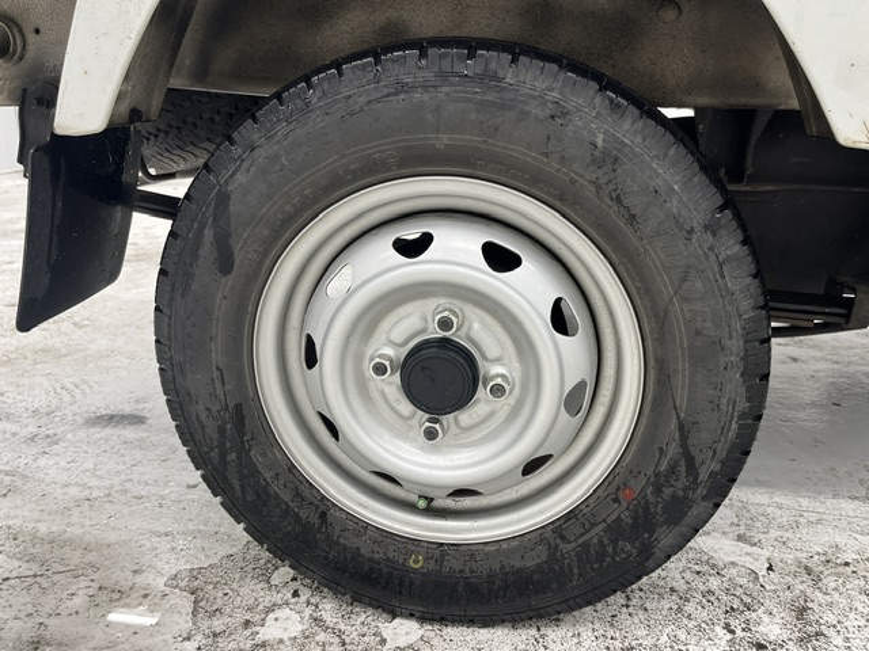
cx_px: 434
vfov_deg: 53.1
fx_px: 653
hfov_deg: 67.3
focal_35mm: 26
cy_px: 326
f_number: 1.6
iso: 100
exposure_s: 1/100
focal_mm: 5.1
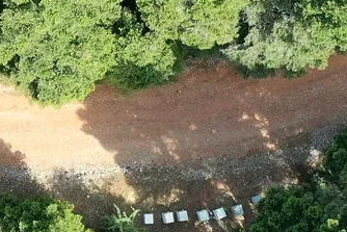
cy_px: 188
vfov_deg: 9.1
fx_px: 1456
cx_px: -247
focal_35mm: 151
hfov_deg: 12.6
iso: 100
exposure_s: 1/30
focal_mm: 10.26
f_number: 3.2
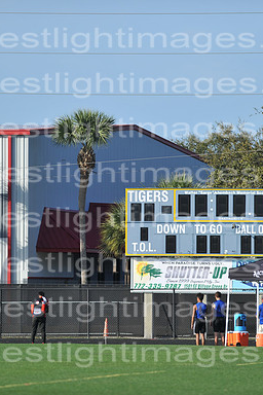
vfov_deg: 4.6
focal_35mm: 453
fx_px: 4964
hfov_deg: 3.0
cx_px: 115
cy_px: 198
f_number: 3.5
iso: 320
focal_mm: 300
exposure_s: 1/4000
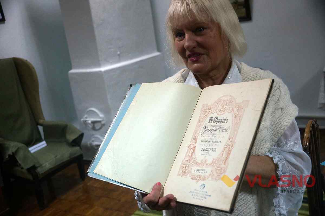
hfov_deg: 49.6
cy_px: 108
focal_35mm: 39
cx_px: 162
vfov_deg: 34.1
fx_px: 352
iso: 800
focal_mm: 26
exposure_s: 1/60
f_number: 4
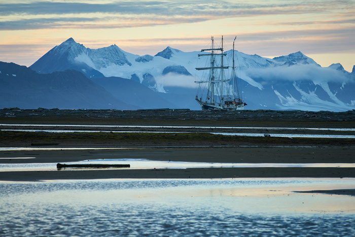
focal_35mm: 200
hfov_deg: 10.3
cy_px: 118
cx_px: 178
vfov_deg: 6.9
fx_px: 1973
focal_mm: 200
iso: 400
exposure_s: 1/125
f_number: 8
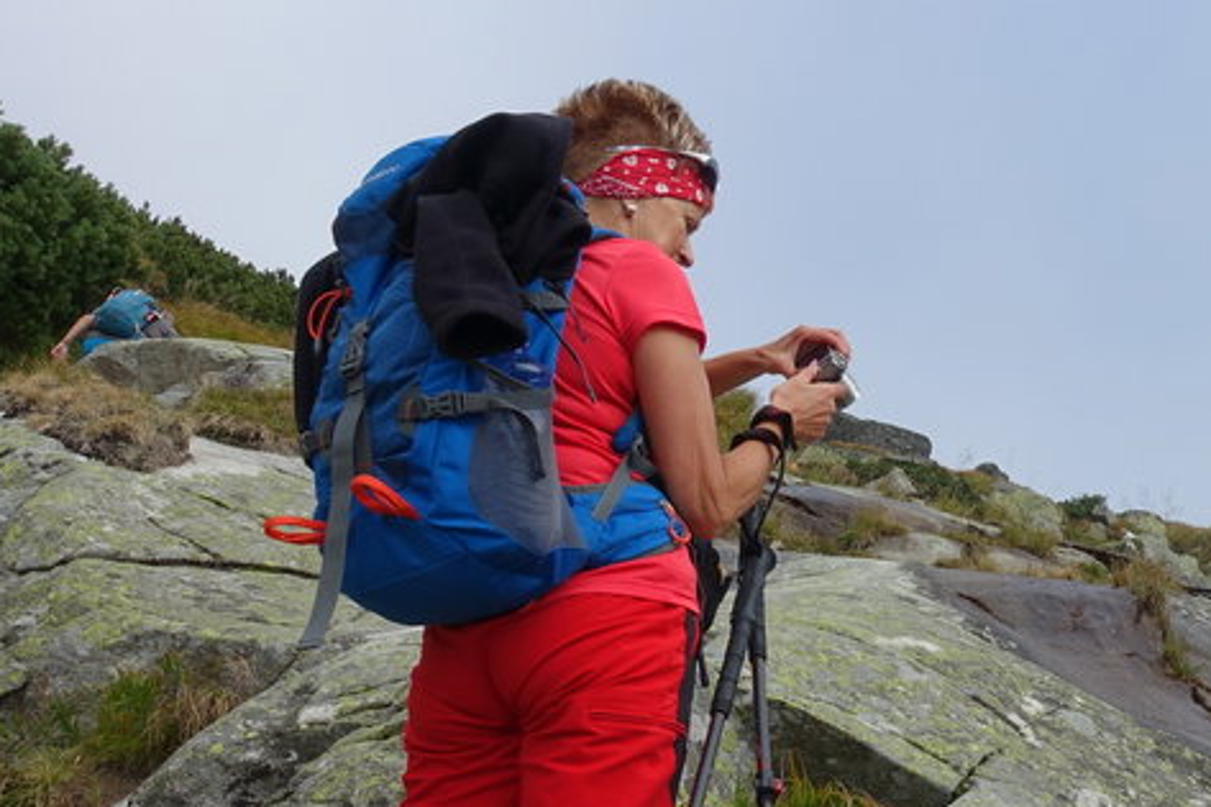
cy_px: 521
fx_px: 1749
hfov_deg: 34.3
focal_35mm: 52
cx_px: 1247
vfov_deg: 25.9
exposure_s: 1/250
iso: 125
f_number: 5.6
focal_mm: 8.8
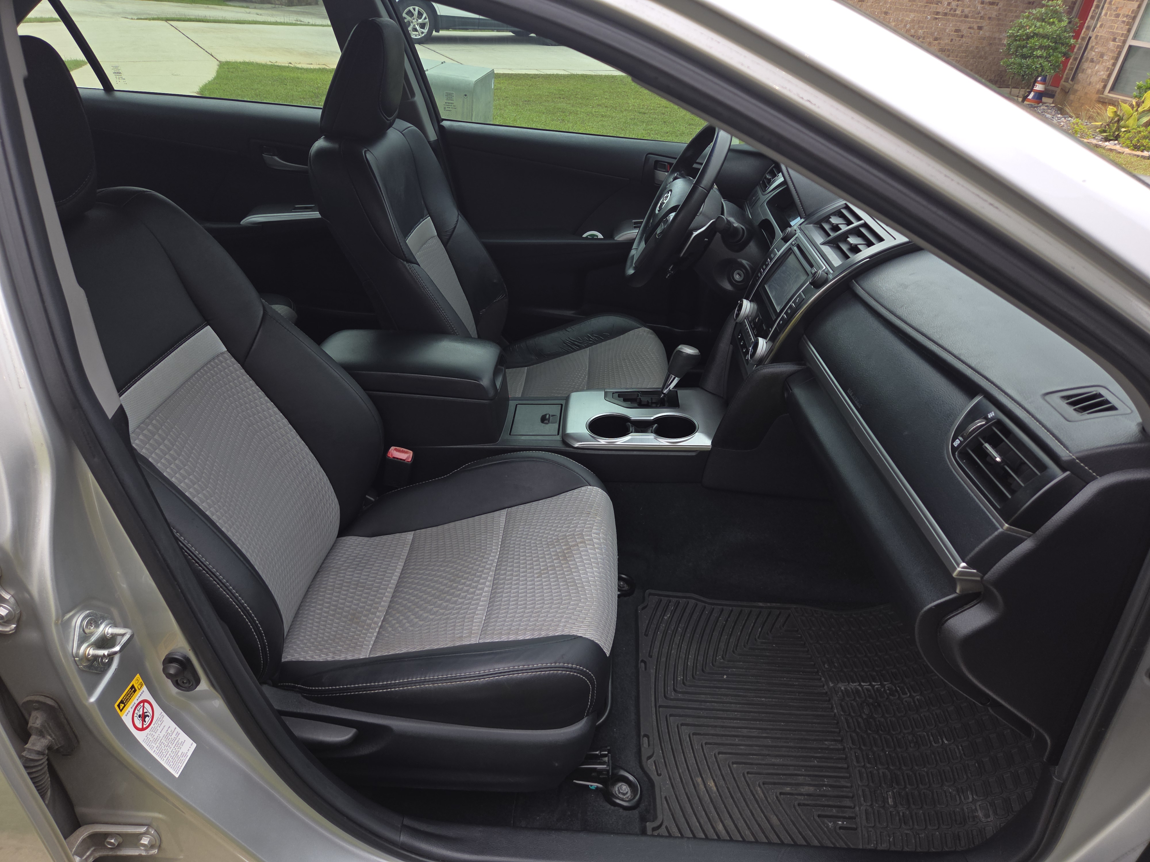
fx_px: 764
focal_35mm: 23
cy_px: 431
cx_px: 575
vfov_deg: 58.9
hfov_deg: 73.9
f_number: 1.8
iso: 25
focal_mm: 5.4
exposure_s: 1/390
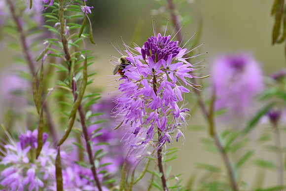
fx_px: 3576
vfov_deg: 3.1
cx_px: 143
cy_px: 96
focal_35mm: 450
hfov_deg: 4.6
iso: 200
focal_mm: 300
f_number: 7.1
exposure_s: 1/500
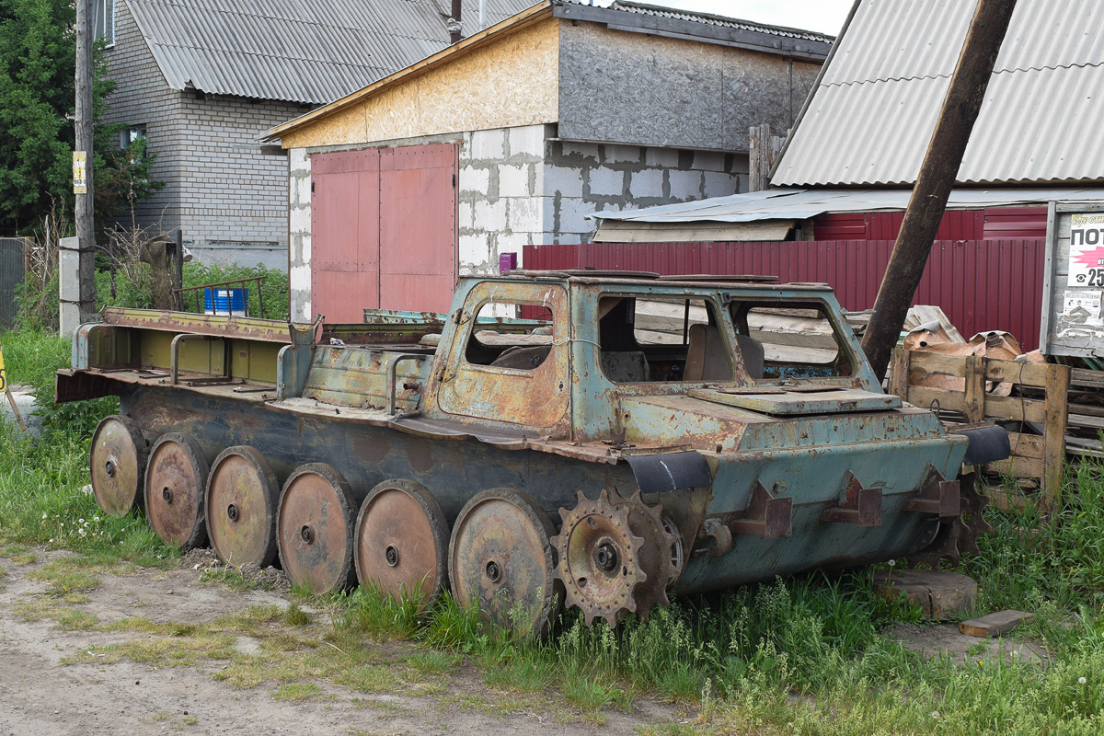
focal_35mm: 40
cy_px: 368
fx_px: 1242
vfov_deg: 33.0
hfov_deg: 47.9
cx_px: 552
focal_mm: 27
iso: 400
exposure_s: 1/250
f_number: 8
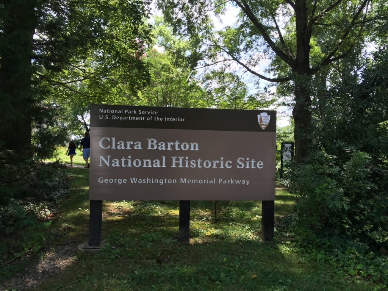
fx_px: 325
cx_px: 194
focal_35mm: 29
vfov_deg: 48.2
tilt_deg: +2.0
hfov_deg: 61.7
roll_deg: -3.2
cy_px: 146
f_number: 2.2
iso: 32
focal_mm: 4.15
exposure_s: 1/276
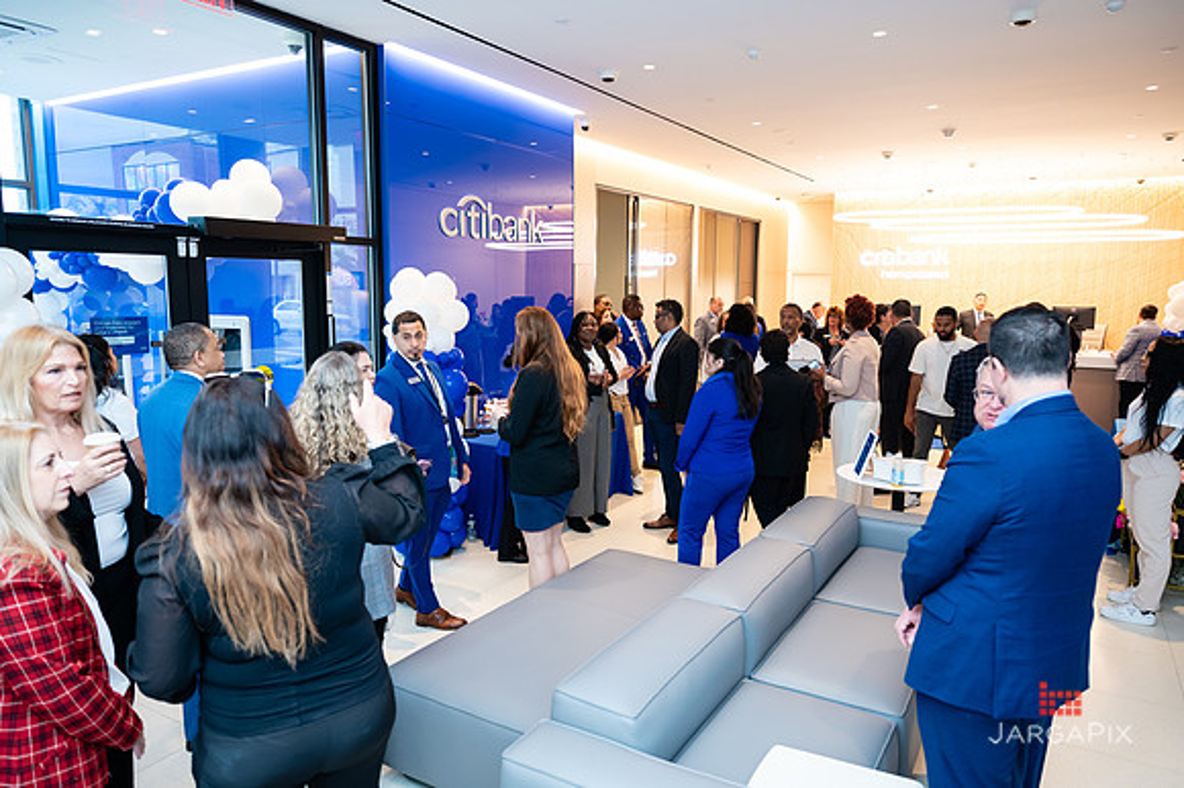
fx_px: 798
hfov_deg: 73.2
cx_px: 592
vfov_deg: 52.6
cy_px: 394
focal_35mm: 24
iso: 1250
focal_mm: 24
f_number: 3.2
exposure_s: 1/200
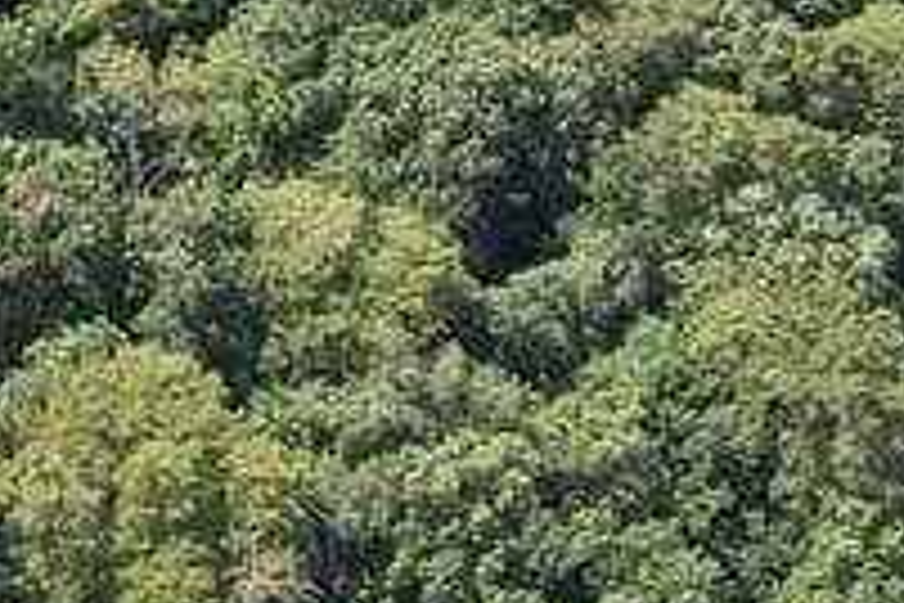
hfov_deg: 14.2
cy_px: -295
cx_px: -148
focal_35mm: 140
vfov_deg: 9.5
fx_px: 3515
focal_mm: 8.4
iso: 100
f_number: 2.8
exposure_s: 1/640
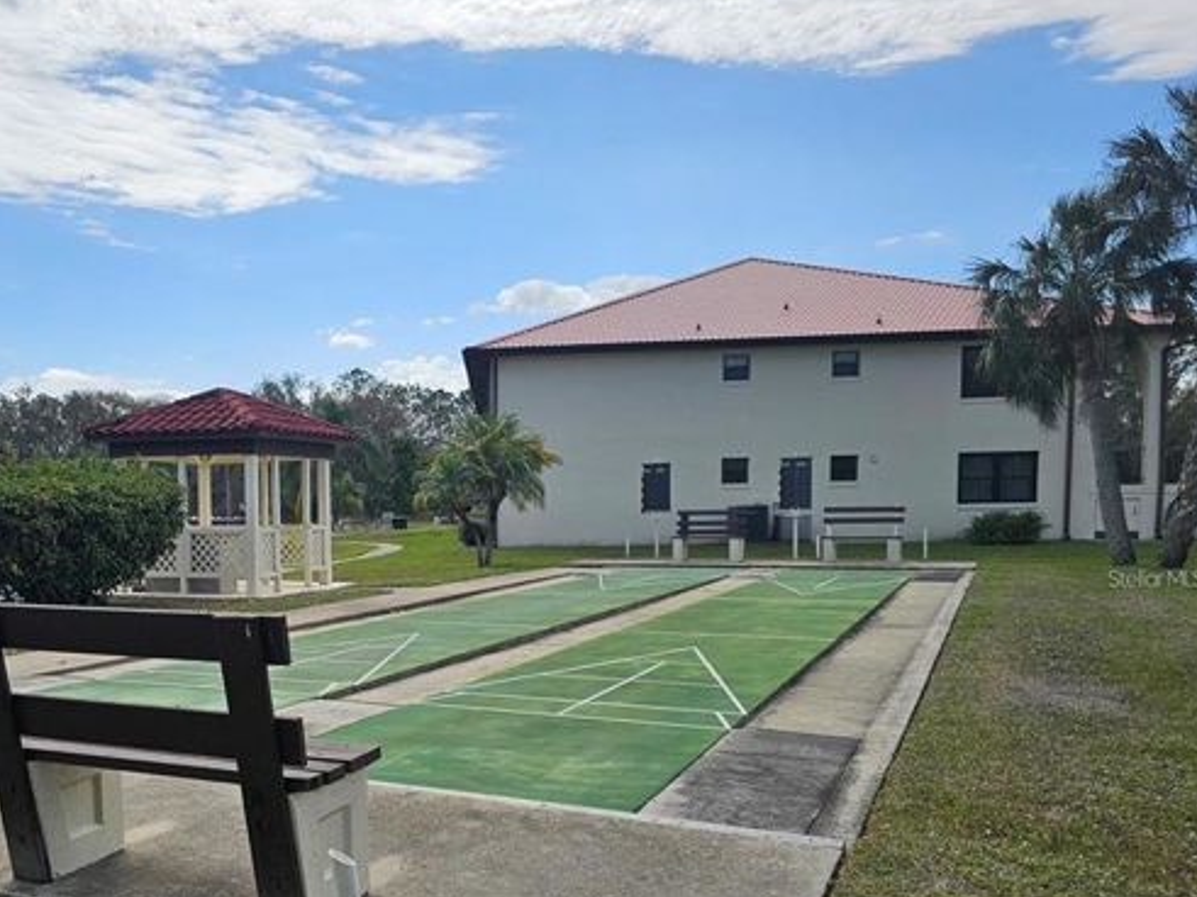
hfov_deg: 53.6
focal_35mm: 33
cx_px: 350
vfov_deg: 42.5
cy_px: 578
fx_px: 1141
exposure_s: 1/1429
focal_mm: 6.3
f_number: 1.7
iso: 10
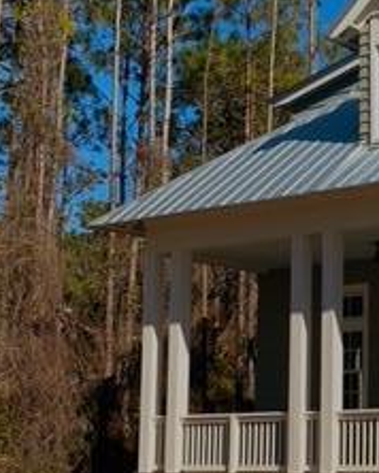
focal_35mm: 73
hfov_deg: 19.3
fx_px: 1022
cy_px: 303
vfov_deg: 25.9
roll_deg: +0.1
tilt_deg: +8.9
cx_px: 498
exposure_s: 1/2571
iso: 32
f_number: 1.8
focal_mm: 4.25
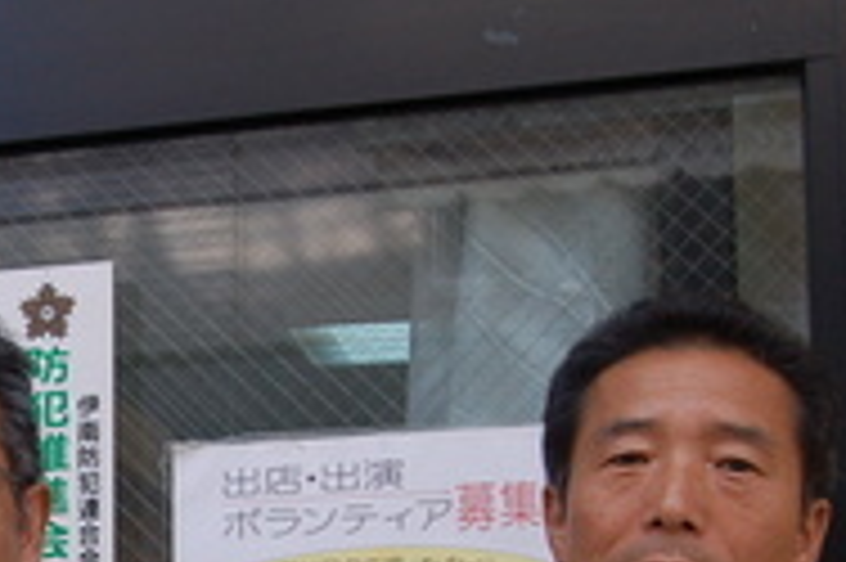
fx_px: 2395
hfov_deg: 19.1
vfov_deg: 13.1
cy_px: 625
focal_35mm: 102
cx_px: -130
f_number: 5.6
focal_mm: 20
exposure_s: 1/125
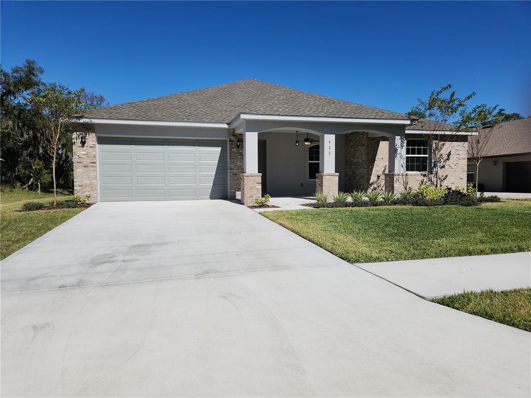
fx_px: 353
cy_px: 199
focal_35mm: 23
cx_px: 266
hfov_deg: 73.9
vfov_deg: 58.9
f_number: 1.8
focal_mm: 5.4
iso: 20
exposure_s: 1/3483
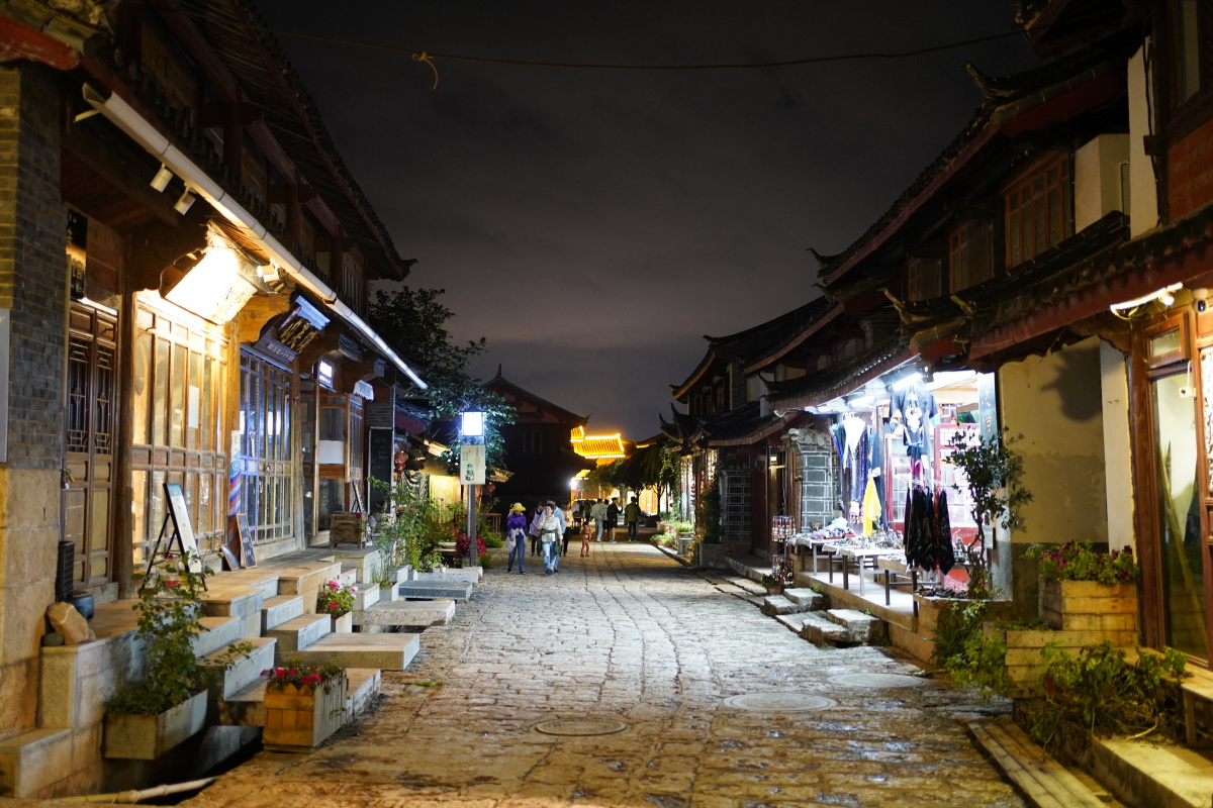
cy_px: 404
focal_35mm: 35
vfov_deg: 37.9
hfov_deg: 54.4
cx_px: 606
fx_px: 1179
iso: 3200
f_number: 1.8
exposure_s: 1/40
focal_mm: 35
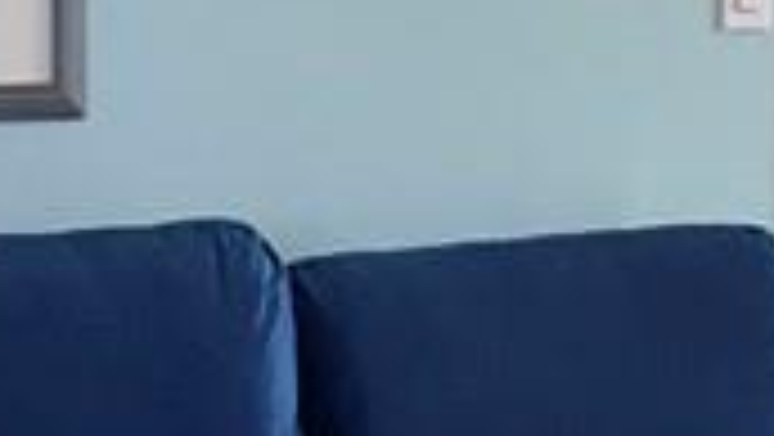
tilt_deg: -4.8
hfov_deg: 12.3
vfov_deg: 7.2
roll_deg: -1.1
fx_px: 3471
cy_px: 198
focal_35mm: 169
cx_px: 1017
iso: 32
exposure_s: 1/120
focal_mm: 4.2
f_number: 1.6
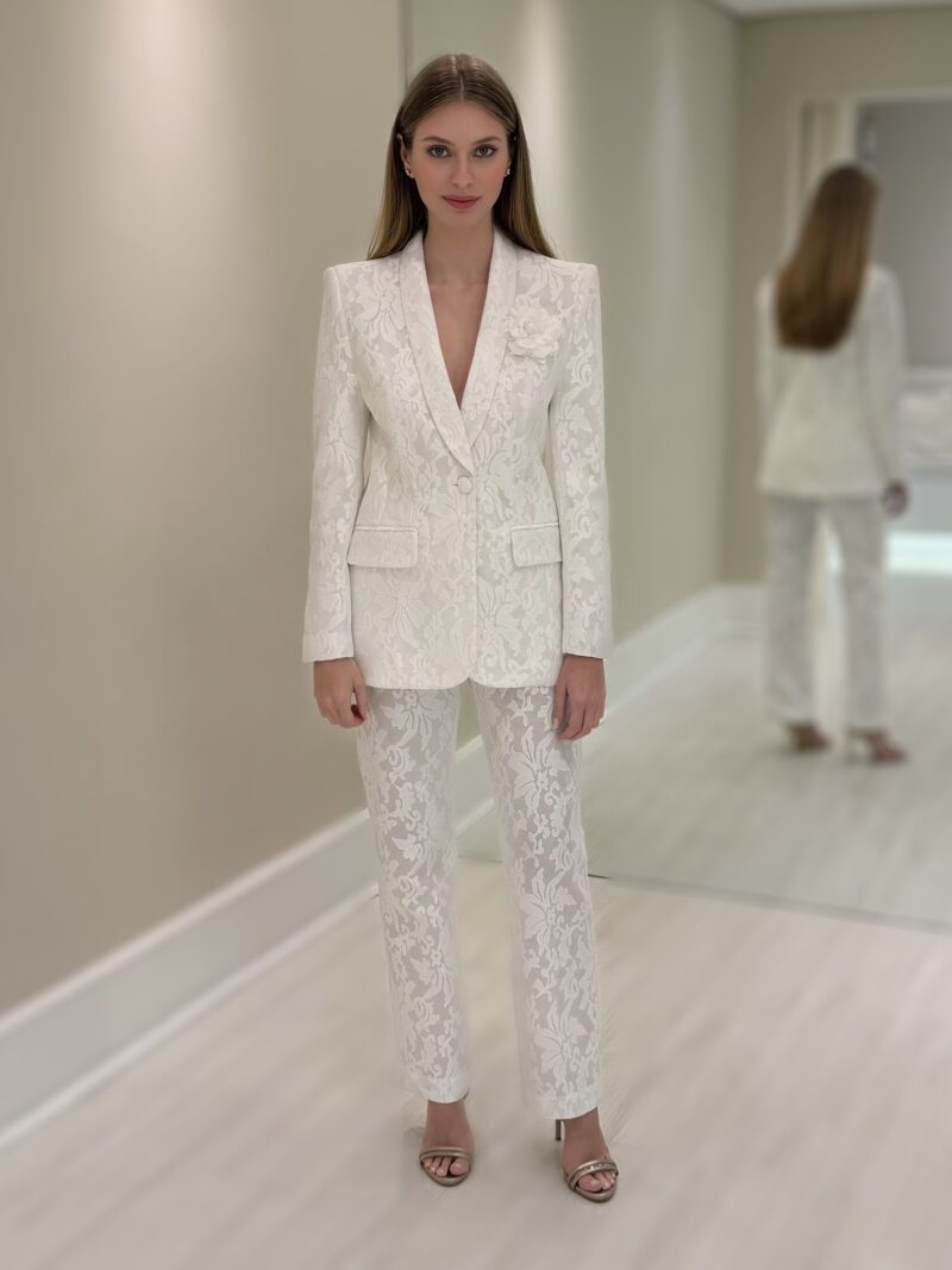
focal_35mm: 24
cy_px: 635
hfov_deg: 56.8
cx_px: 476
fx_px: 880
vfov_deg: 71.6
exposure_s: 1/120
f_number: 1.78
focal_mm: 6.76
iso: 64
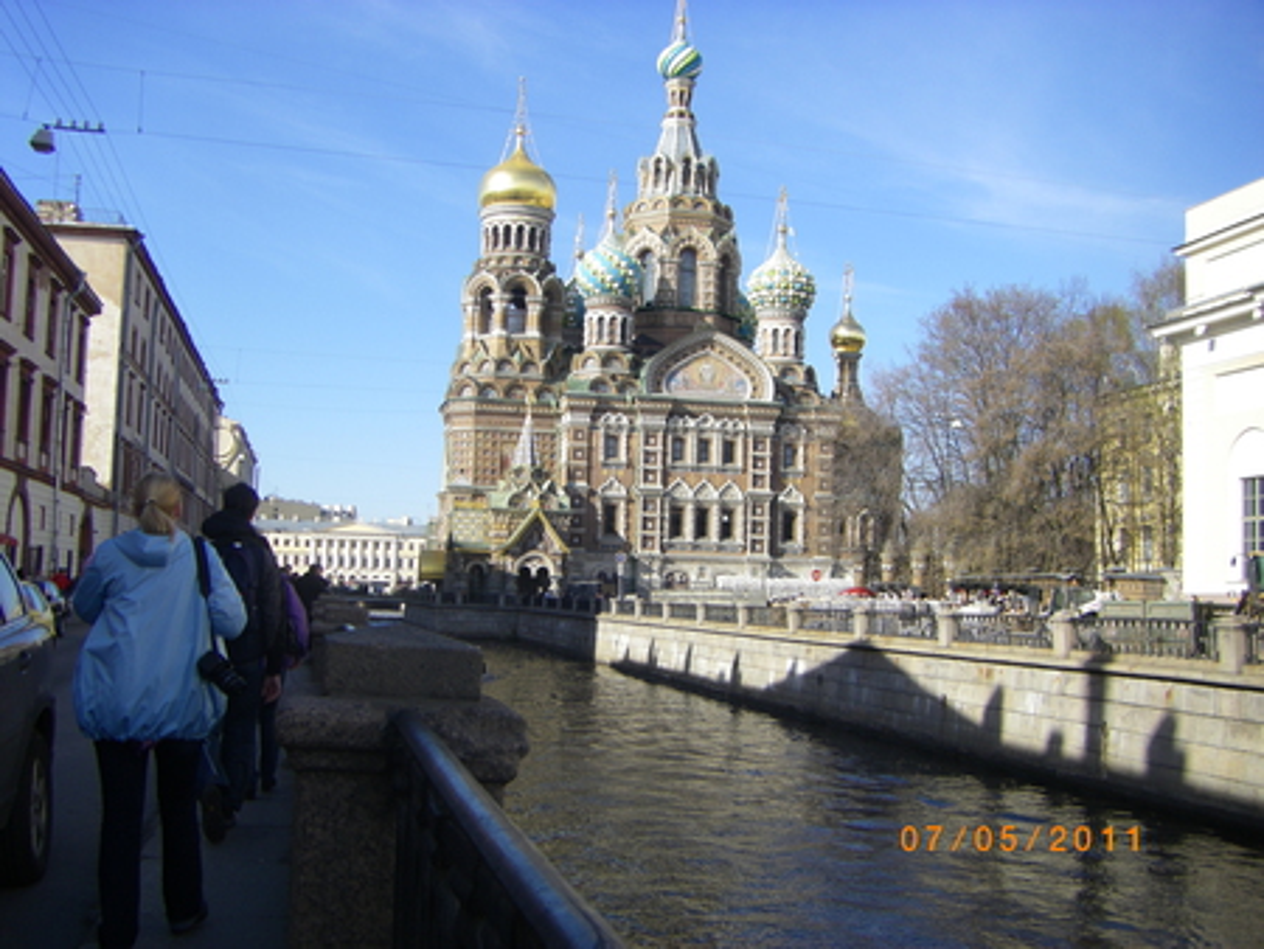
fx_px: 1388
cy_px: 474
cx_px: 632
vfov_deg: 37.8
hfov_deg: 49.0
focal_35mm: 38
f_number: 7
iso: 64
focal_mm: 6.3
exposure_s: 1/125
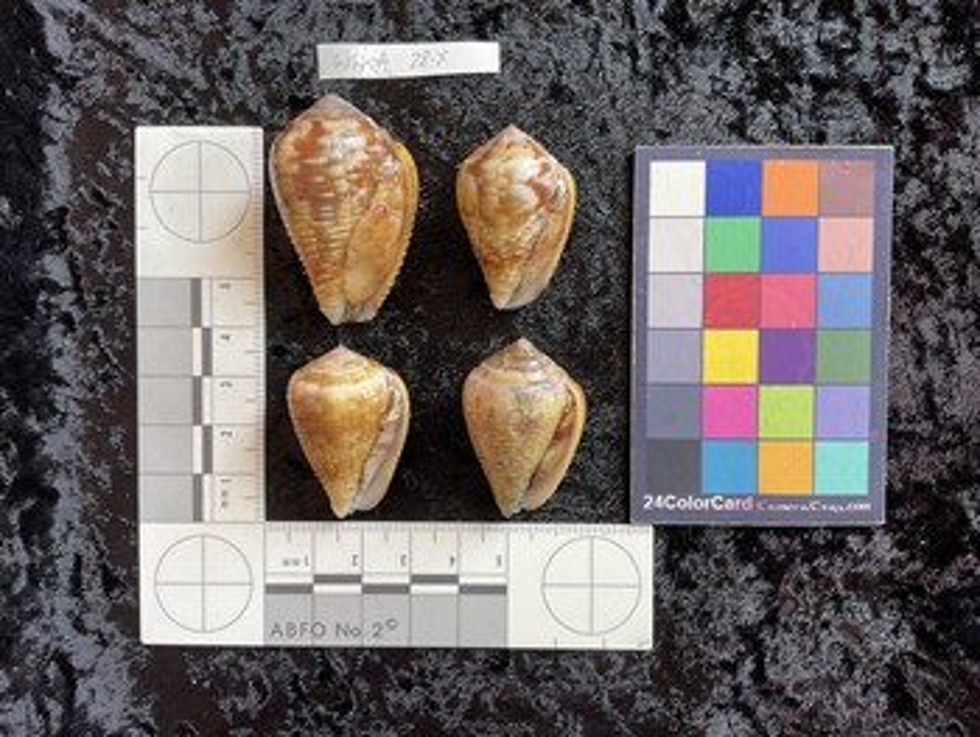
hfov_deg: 61.6
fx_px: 822
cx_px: 490
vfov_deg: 48.3
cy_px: 368
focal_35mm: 29
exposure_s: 1/120
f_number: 1.8
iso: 64
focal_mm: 3
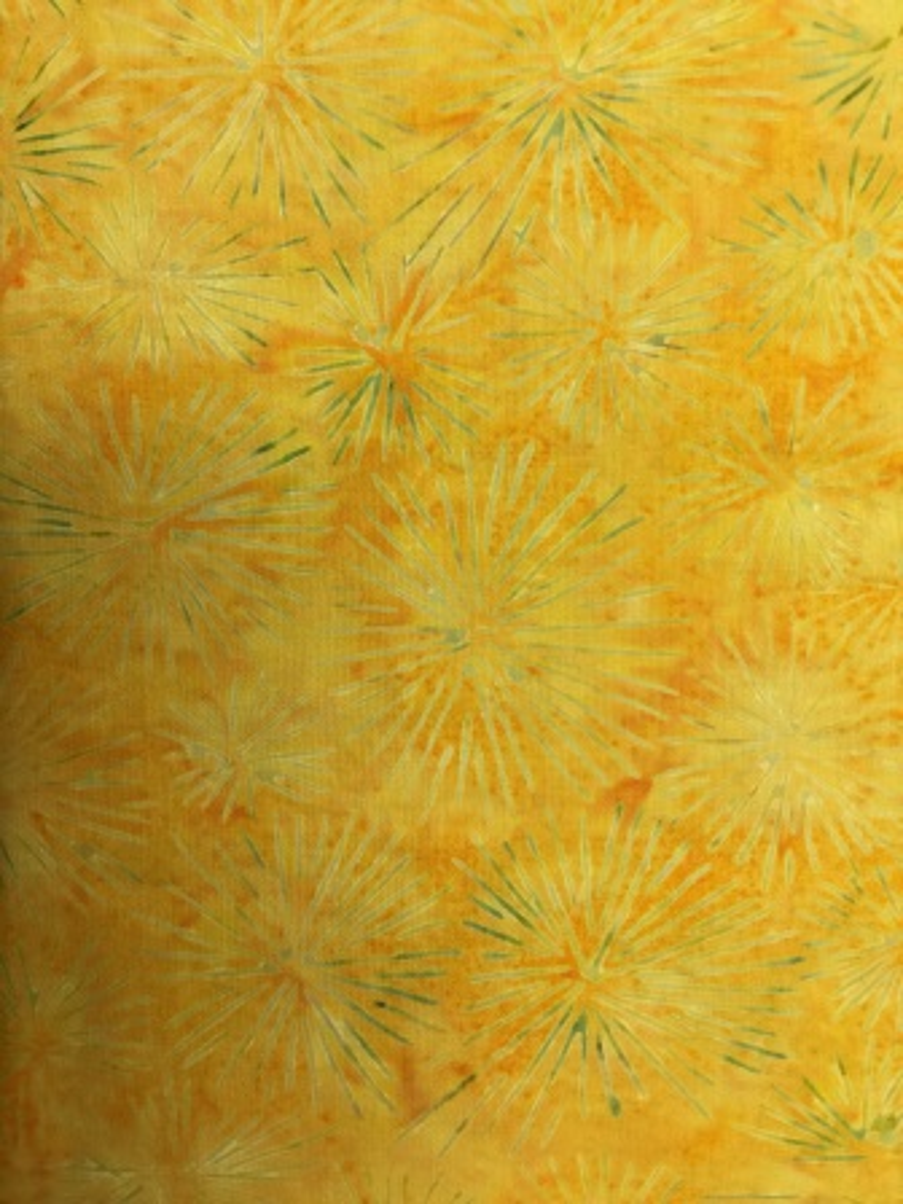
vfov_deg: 61.7
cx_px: 452
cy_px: 602
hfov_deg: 48.2
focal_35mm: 29
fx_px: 1009
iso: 50
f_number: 2.2
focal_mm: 4.15
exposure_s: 1/33
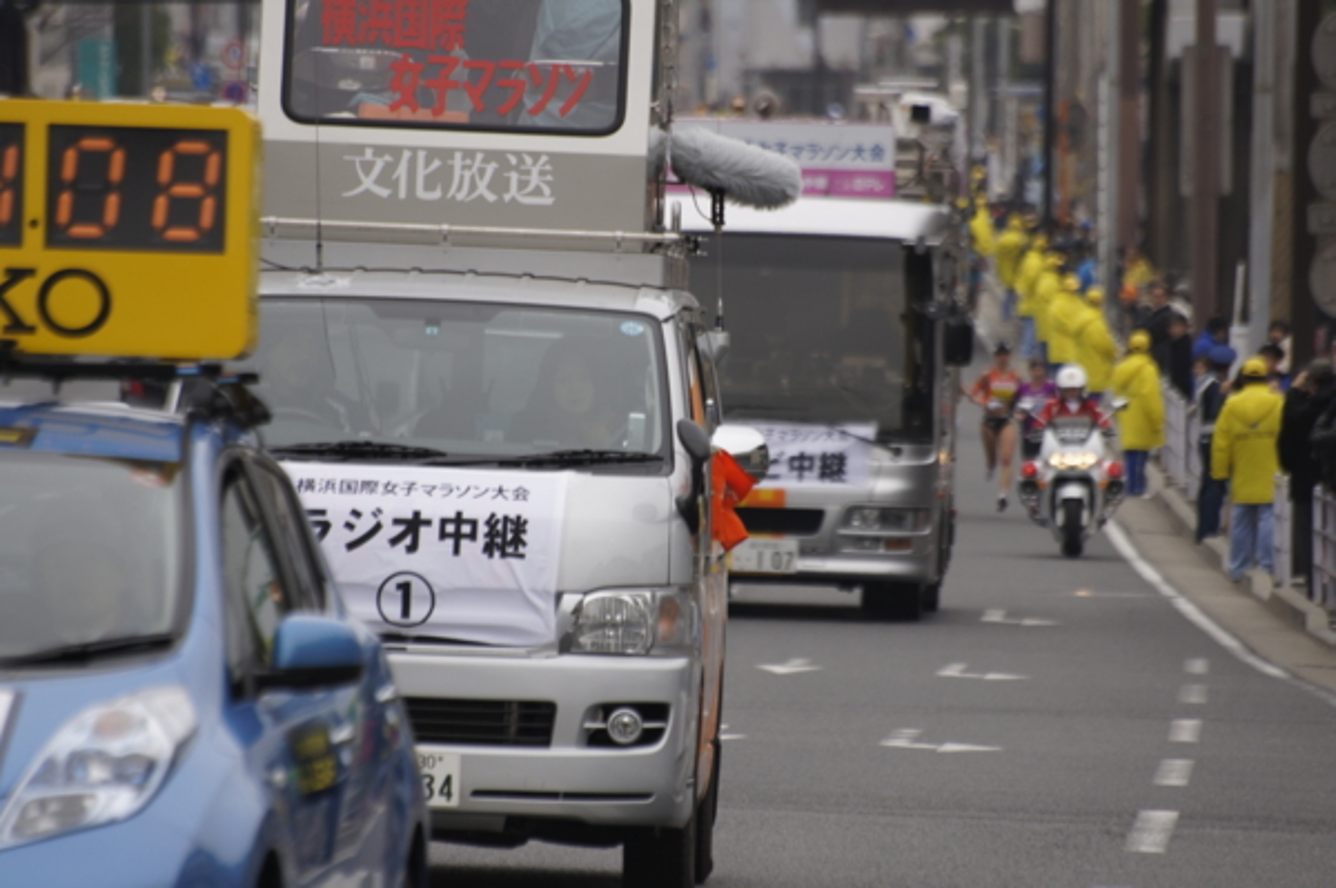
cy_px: 444
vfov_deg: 3.0
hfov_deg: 4.6
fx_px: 16686
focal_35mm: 450
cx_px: 668
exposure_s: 1/500
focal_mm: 300
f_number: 5.6
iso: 200
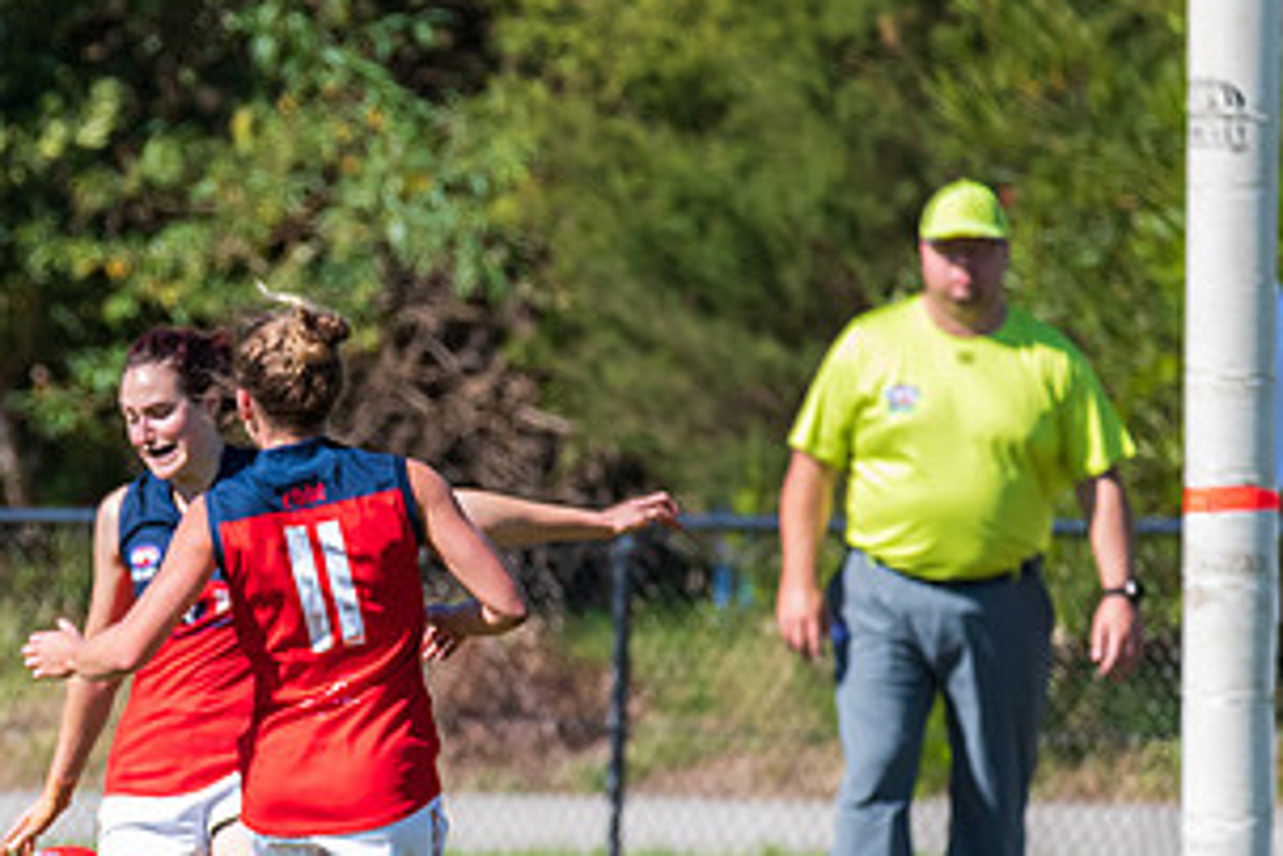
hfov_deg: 2.2
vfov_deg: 1.5
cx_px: -298
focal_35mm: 920
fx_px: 32785
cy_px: 813
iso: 800
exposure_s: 1/2000
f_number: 7.1
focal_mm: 360
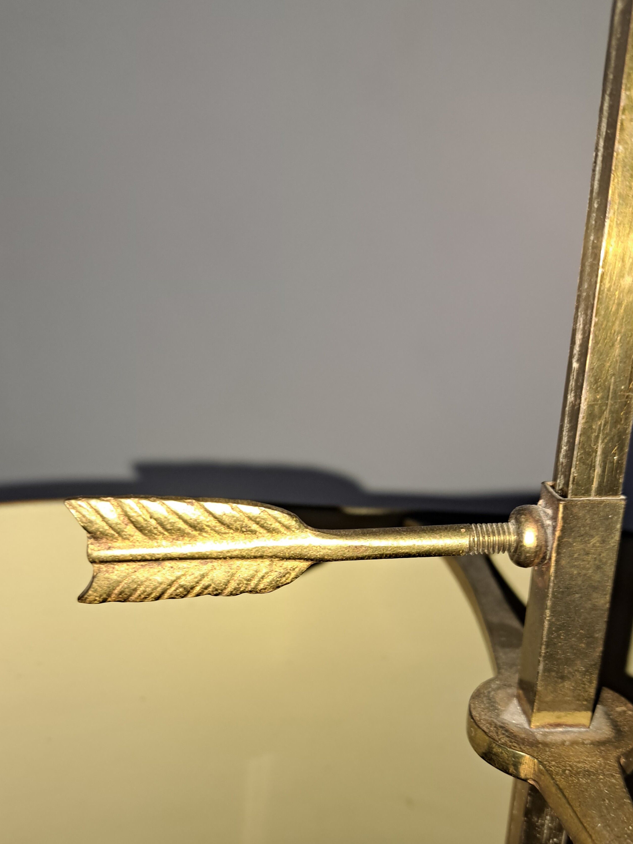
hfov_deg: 42.9
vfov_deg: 54.2
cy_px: 563
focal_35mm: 33
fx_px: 805
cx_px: 296
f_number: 1.8
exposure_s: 1/50
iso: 80
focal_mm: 5.23
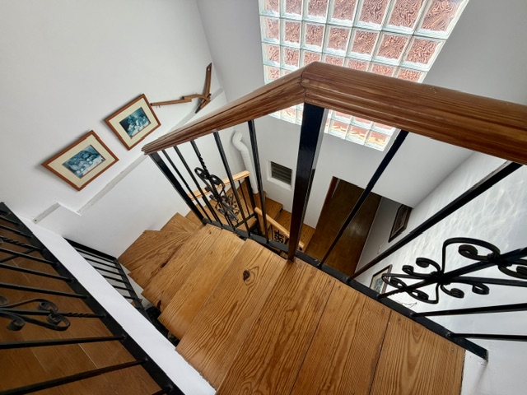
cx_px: 264
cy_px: 198
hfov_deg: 102.1
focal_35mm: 14
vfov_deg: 85.7
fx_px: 213
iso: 40
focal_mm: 2.22
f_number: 2.2
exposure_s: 1/195
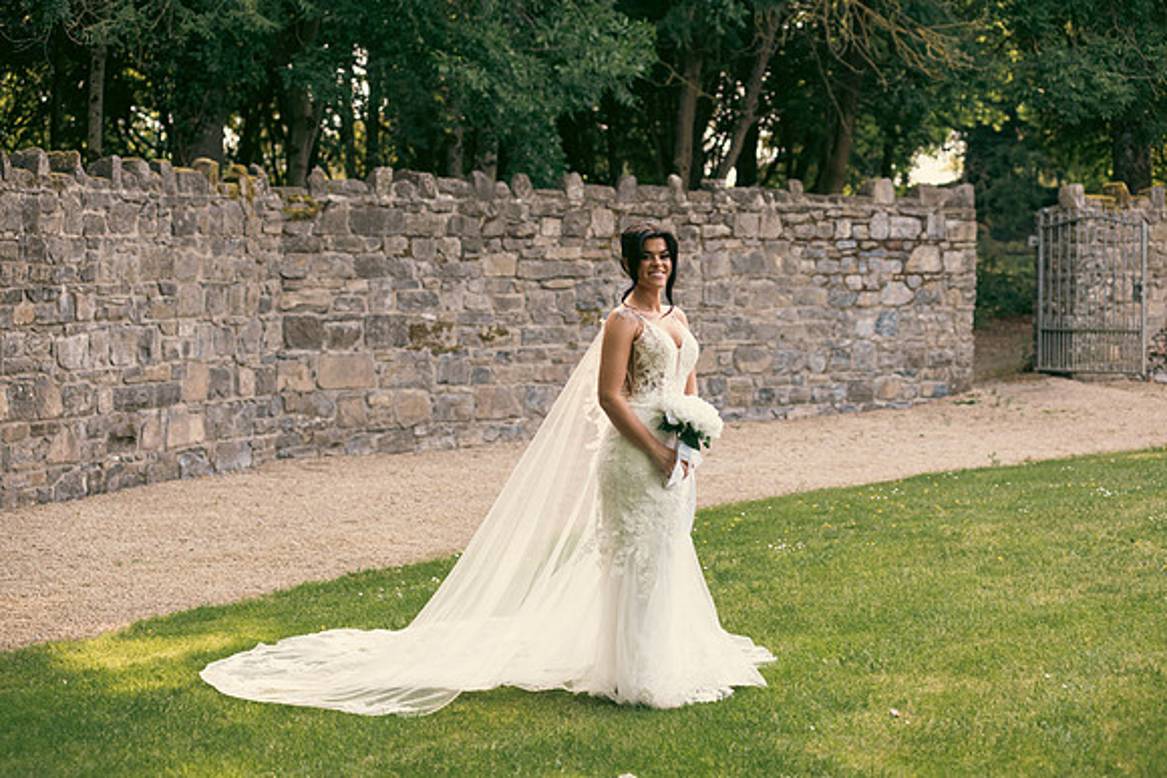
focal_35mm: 80
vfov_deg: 17.1
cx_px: 584
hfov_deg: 25.4
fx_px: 2594
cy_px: 389
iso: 160
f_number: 3.5
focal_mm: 80
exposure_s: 1/250
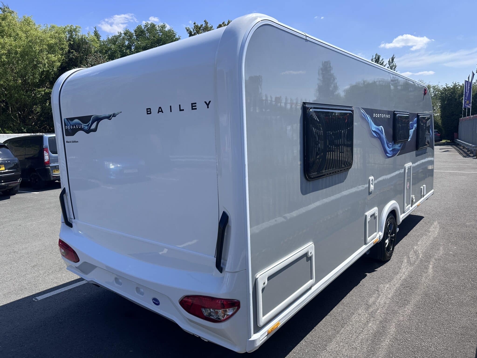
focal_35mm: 24
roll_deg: +2.2
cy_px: 179
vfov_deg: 56.8
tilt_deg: -3.1
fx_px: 331
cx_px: 238
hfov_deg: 71.6
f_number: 1.78
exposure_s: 1/3472
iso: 80
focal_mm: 6.86
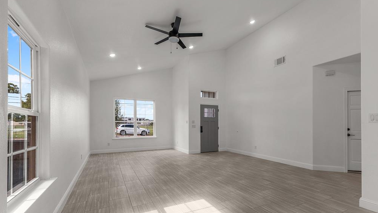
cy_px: 124
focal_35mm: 16
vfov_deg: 66.6
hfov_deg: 99.4
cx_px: 190
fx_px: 160
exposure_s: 1/13
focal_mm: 10
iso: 200
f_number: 10
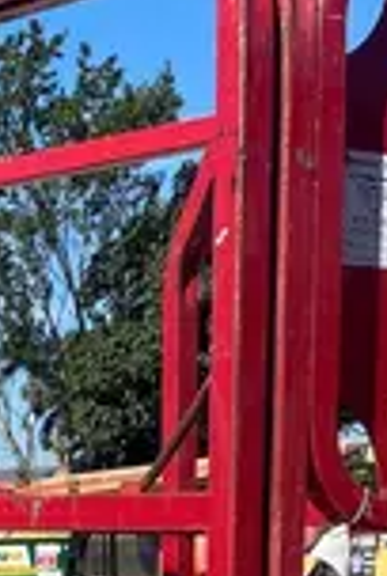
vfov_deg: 14.2
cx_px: 0
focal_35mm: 130
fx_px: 2087
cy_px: 991
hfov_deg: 10.5
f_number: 1.8
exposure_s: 1/3731
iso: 32
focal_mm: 4.25
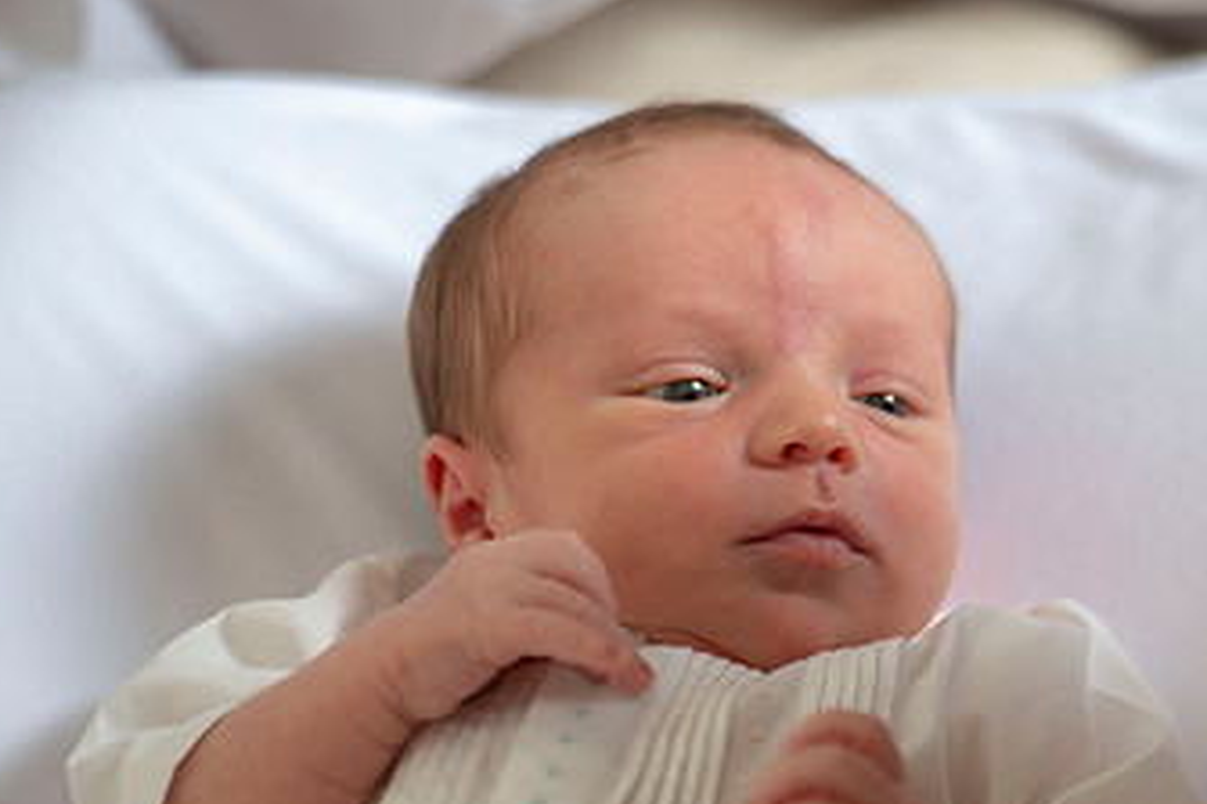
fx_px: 11025
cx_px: 814
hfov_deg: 6.3
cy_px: 660
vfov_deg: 4.2
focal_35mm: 329
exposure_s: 1/160
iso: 80
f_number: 2.8
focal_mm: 190
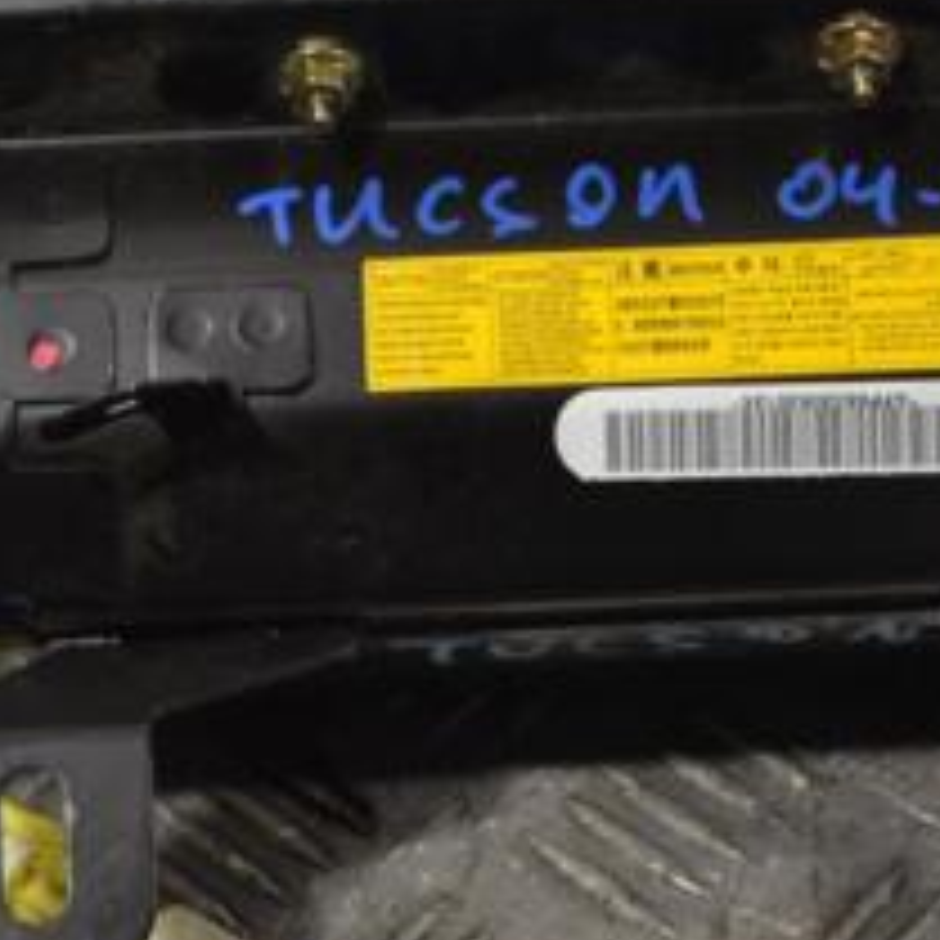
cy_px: 256
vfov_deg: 10.4
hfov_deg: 10.4
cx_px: 549
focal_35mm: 168
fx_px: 5161
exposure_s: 1/100
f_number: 5.3
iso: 400
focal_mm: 46
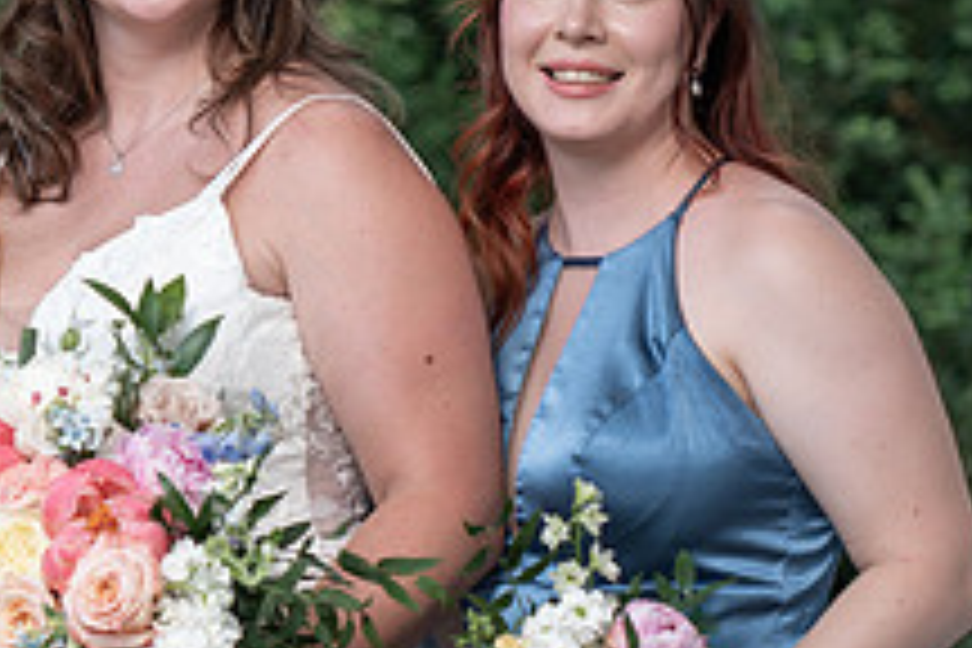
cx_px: 146
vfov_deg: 5.5
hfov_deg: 8.2
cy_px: 284
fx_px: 6803
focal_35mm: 252
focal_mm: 85
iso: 64
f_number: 2.8
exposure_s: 1/500
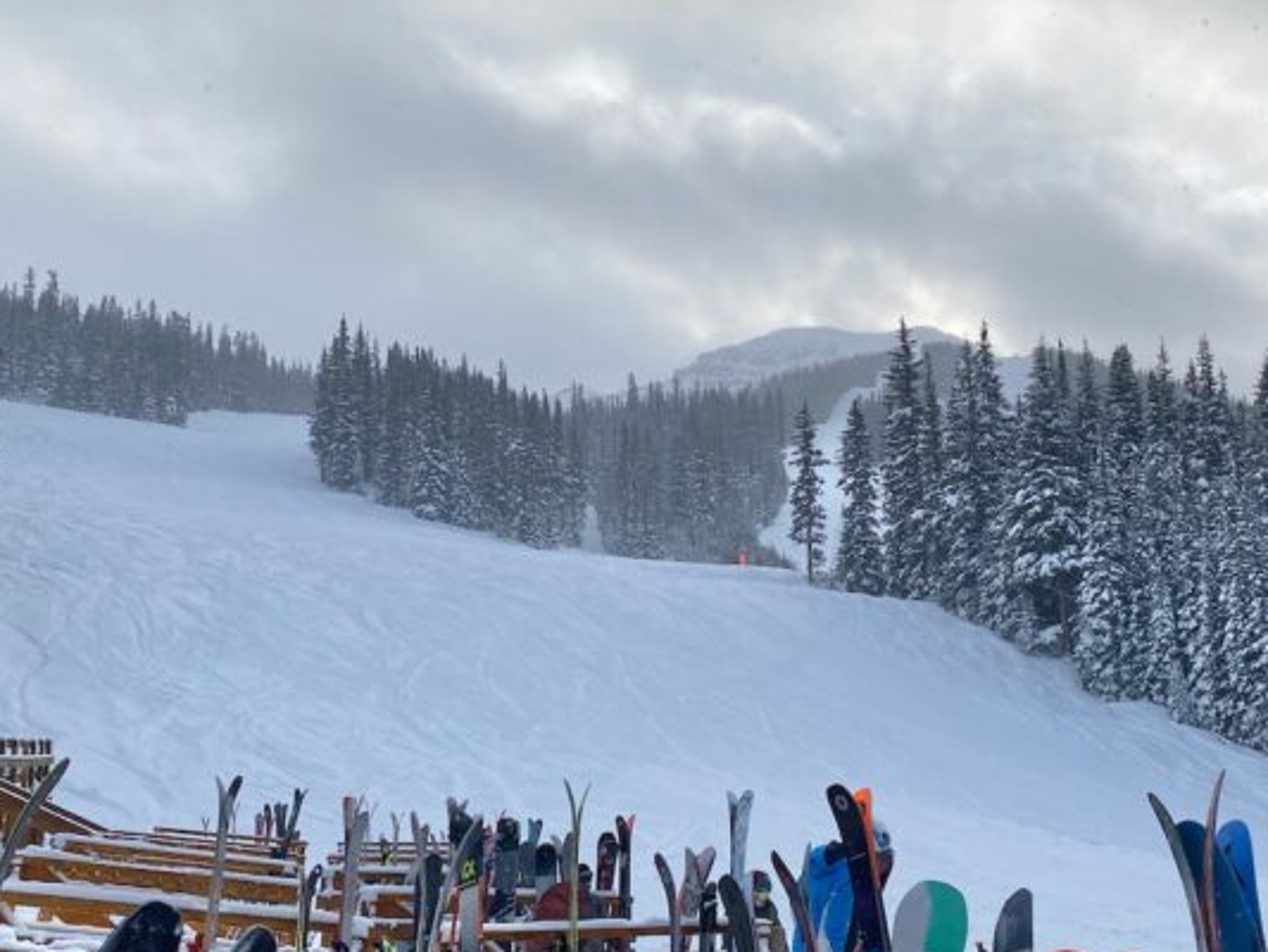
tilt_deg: +12.5
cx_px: 771
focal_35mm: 39
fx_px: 1429
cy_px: 493
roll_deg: +2.1
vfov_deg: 36.8
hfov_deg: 47.5
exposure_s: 1/3401
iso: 32
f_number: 1.8
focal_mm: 4.25
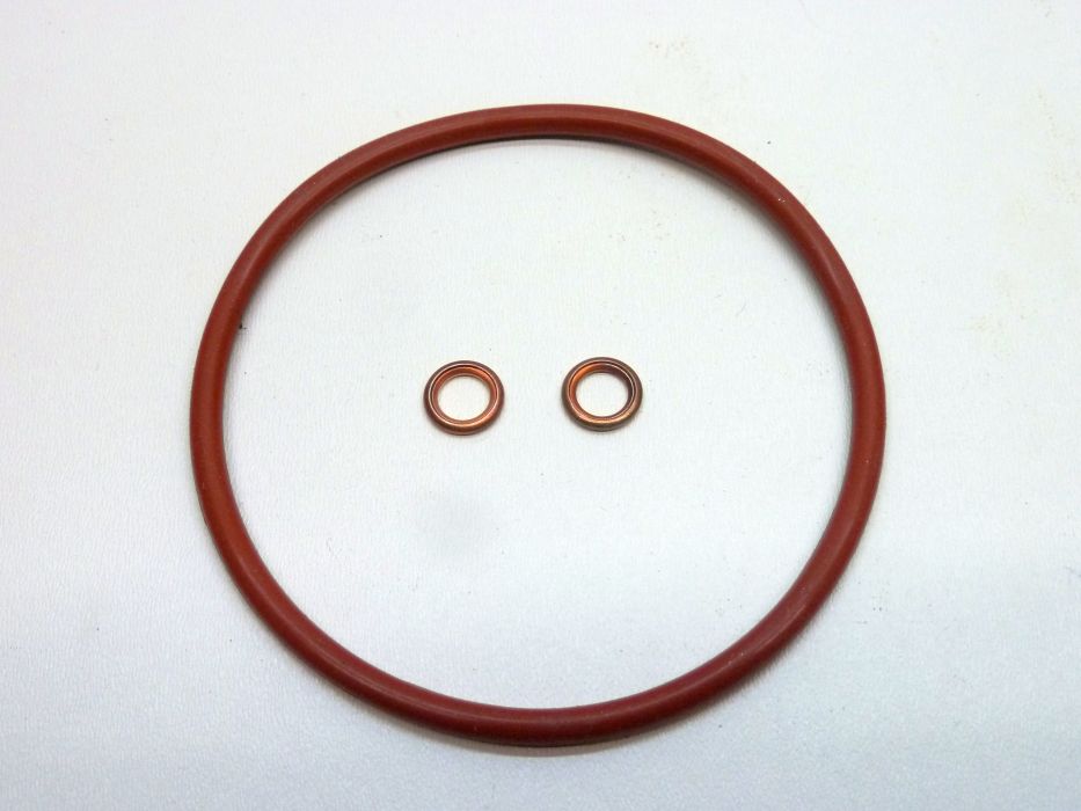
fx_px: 1499
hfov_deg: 39.7
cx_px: 540
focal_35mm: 48
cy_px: 406
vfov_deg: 30.3
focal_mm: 7.9
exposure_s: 1/30
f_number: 3.8
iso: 320
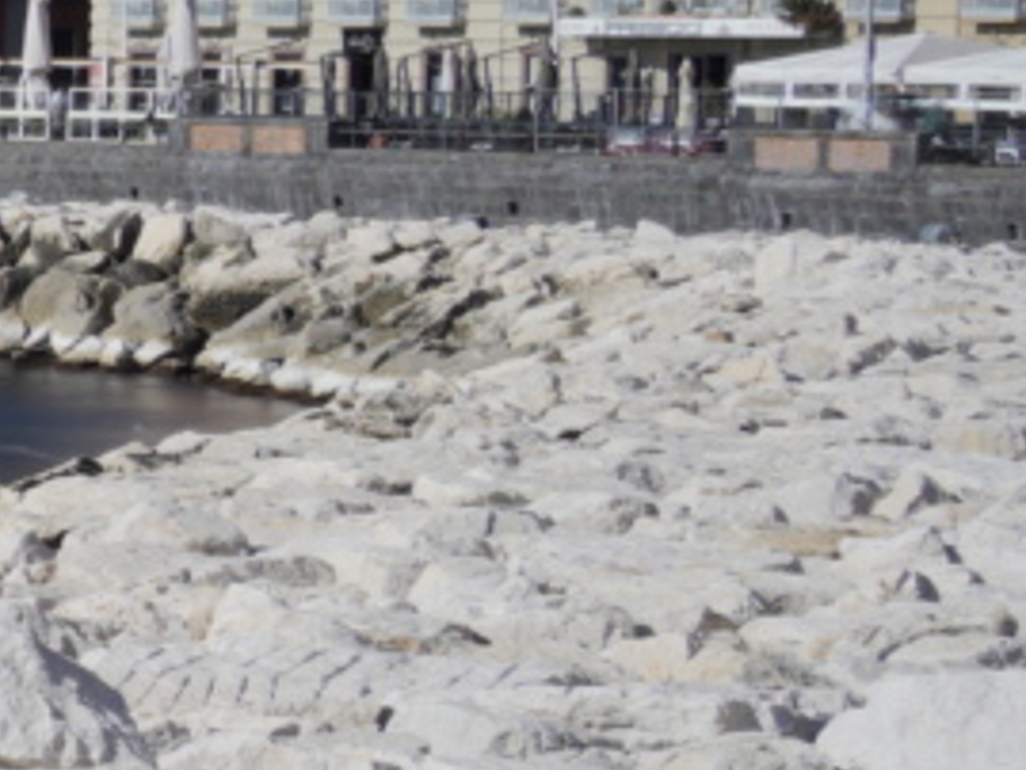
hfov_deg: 8.5
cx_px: -1880
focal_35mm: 202
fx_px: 5990
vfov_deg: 7.4
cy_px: 313
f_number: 14
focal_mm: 35
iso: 50
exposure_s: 13
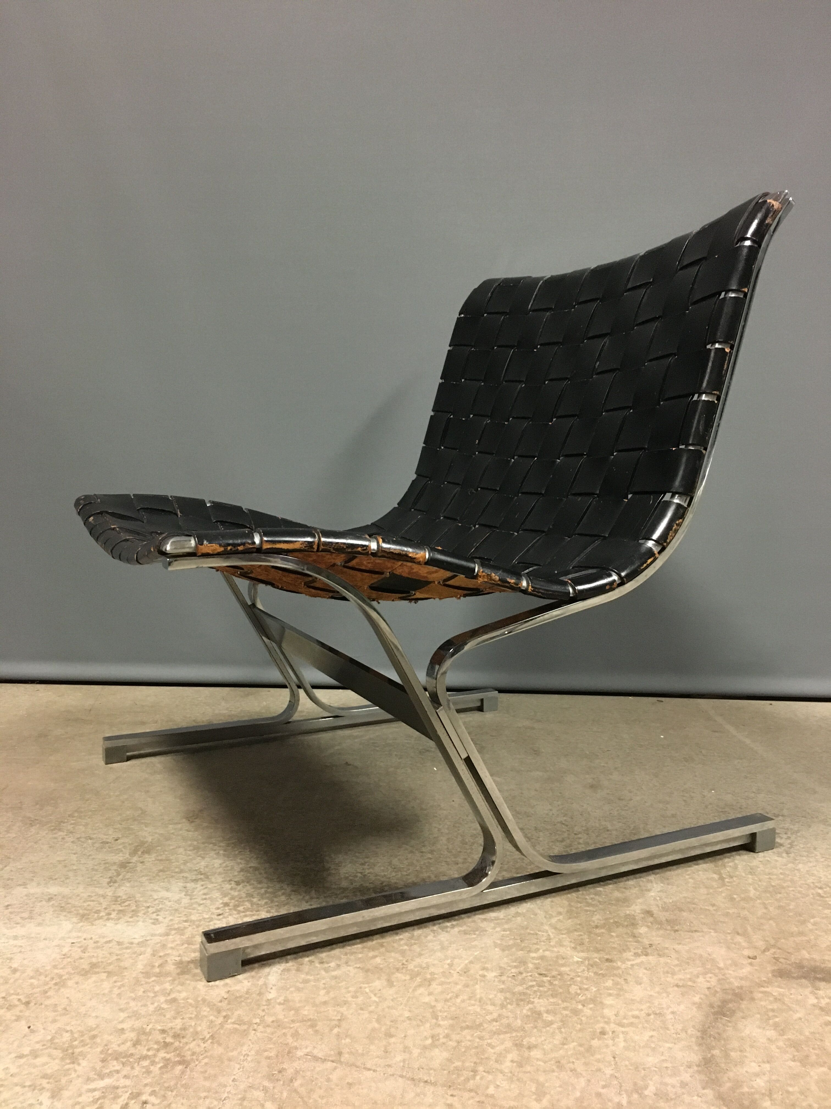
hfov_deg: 48.2
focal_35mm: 29
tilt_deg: -7.8
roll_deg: -1.5
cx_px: 416
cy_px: 554
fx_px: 928
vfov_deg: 61.7
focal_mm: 4.15
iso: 250
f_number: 2.2
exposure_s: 1/17
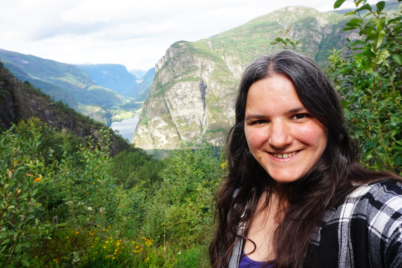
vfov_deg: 50.4
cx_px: 201
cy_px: 134
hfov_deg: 70.4
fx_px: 285
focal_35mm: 26
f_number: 8
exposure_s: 1/80
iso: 100
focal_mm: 17
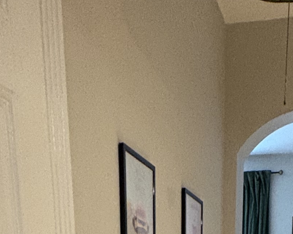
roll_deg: +0.1
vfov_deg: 15.8
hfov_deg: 27.7
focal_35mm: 68
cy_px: 510
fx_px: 590
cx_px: 201
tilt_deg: -19.2
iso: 640
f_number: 2.2
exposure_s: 1/60
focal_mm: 2.22
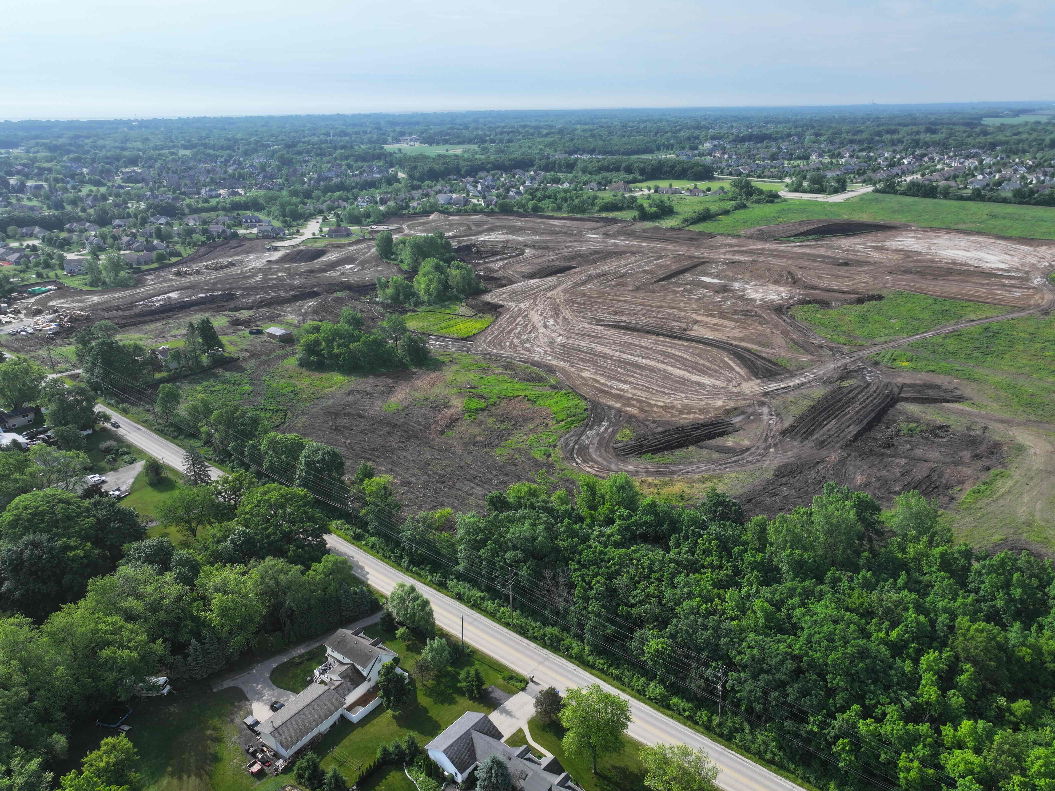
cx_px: 528
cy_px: 396
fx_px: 731
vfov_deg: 56.8
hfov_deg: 71.6
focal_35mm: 24
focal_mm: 12.29
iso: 240
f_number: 2.8
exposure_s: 1/2500
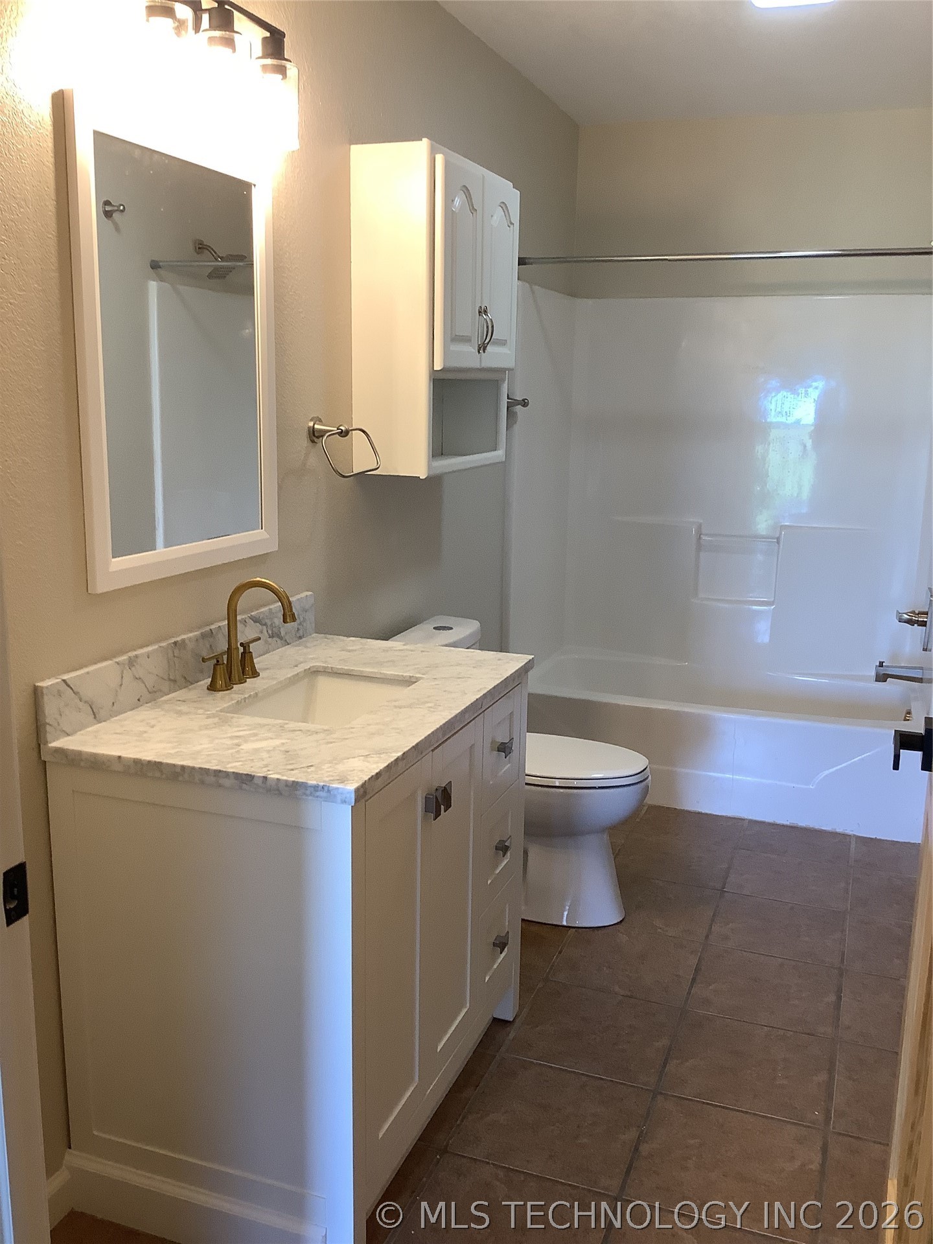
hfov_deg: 45.4
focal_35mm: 31
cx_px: 466
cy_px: 622
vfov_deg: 58.4
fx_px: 1114
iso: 100
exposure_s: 1/60
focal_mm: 3.3
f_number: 2.4
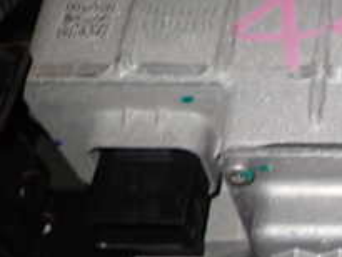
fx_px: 722
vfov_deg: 20.1
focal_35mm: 73
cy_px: 187
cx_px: 460
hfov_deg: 23.2
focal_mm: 4.5
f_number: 2
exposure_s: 1/30
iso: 250
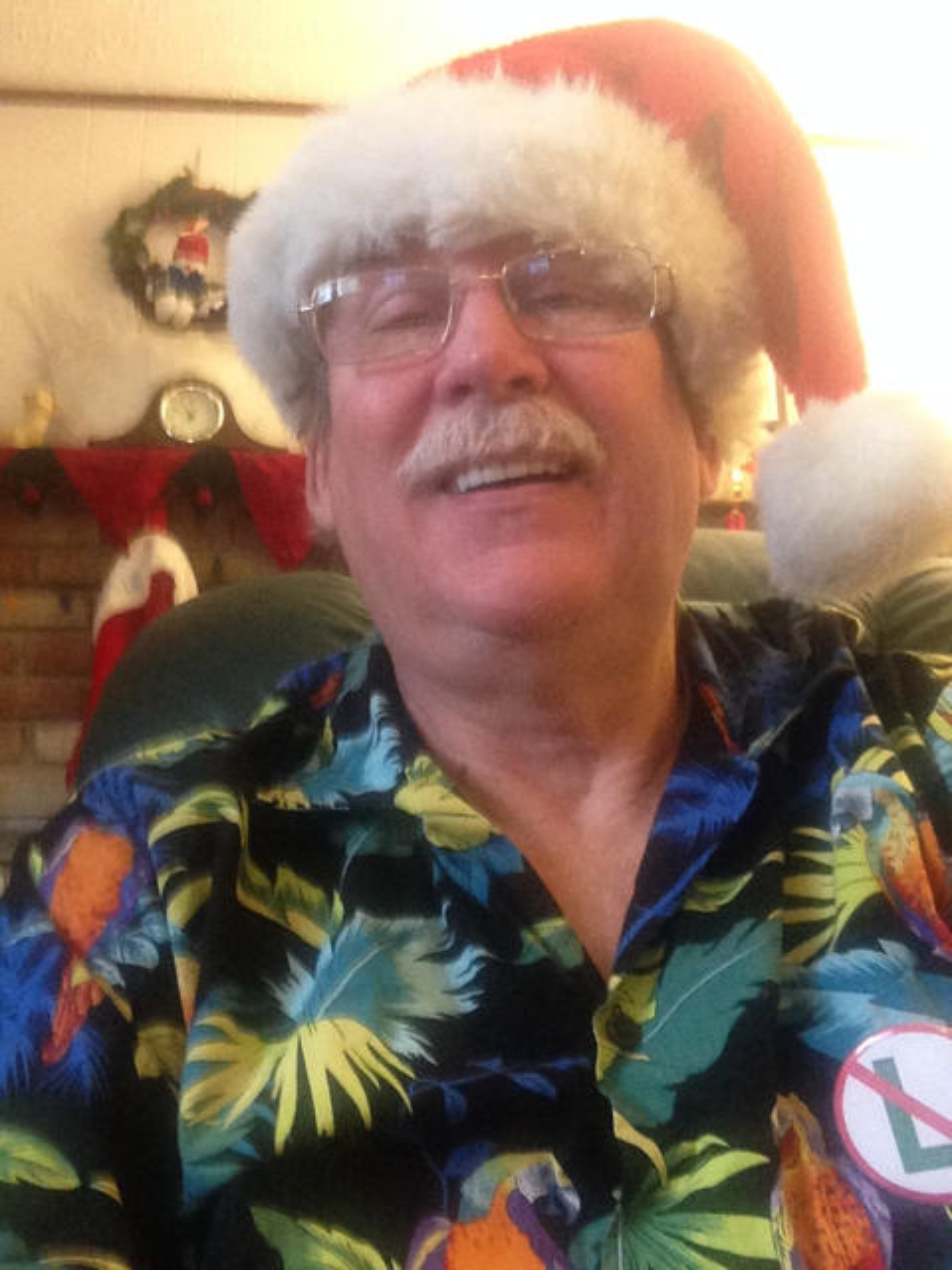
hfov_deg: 40.7
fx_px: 1283
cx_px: 476
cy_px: 635
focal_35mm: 35
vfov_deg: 52.6
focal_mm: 2.18
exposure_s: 1/15
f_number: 2.4
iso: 250
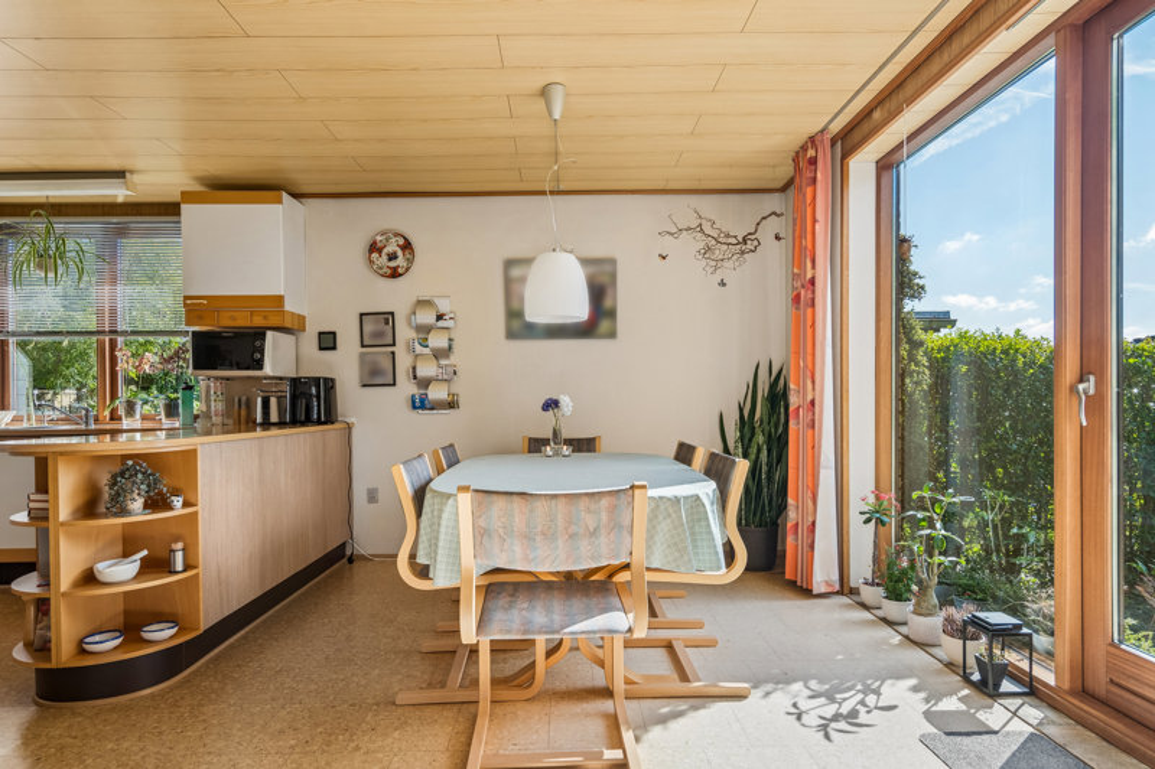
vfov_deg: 67.4
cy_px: 384
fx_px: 577
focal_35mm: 18
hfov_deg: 90.0
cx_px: 578
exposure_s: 1/160
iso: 400
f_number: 5
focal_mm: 18
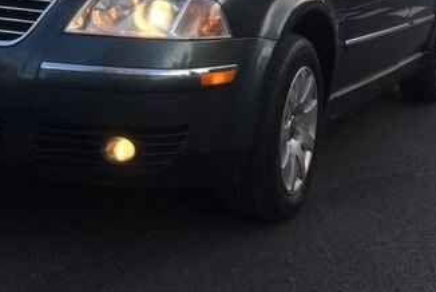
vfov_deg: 21.2
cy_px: -27
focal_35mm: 61
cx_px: 116
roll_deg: -4.3
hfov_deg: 32.3
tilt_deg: -1.5
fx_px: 739
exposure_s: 1/622
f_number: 2.2
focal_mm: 4.15
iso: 32
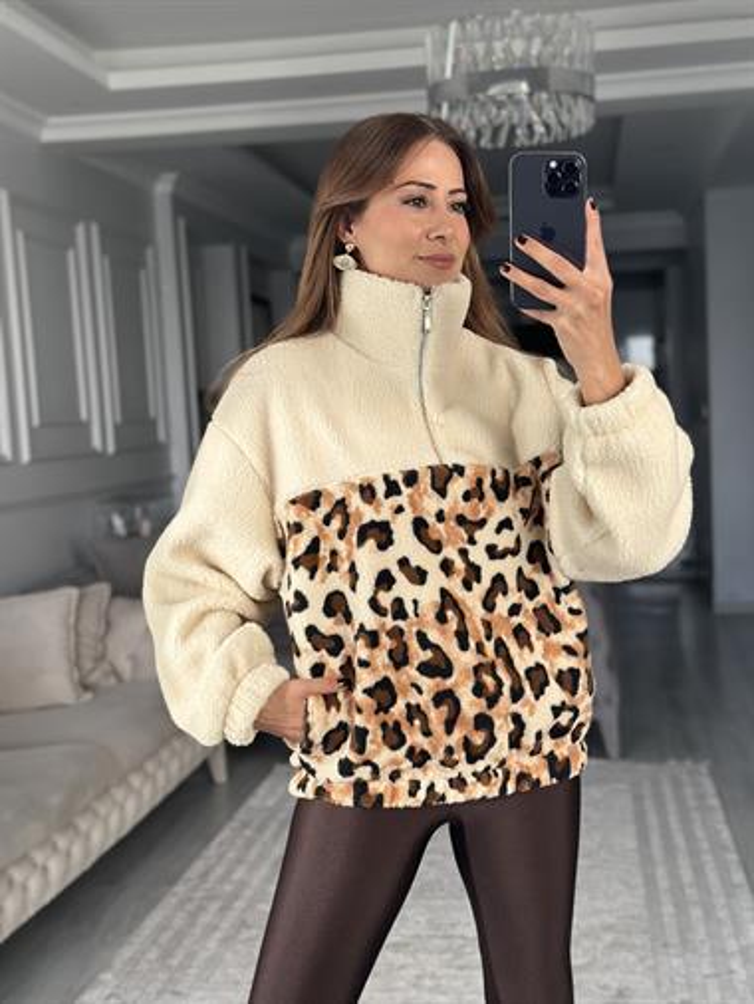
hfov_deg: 30.3
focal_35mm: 48
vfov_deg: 39.6
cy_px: 502
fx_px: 1393
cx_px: 377
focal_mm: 6.86
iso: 80
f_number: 1.78
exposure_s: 1/265
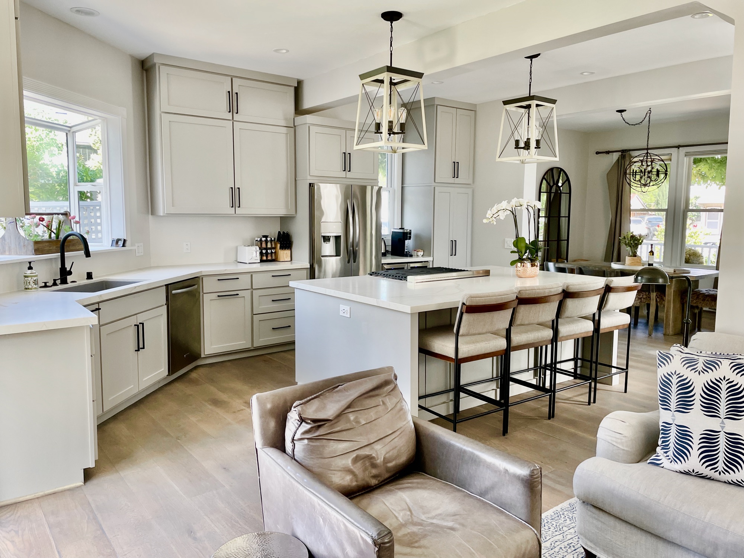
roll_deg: -0.3
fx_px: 559
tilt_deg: -5.7
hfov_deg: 67.3
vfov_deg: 53.1
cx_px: 372
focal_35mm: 26
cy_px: 279
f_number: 1.6
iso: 80
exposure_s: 1/121
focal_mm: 4.2
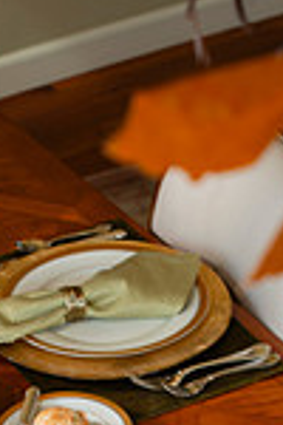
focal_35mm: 150
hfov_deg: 9.1
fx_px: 1769
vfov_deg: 13.1
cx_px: 156
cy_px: 592
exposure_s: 1/60
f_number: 6.3
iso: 200
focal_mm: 50
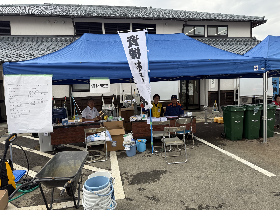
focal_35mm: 24
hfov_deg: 71.6
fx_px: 194
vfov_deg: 56.8
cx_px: 140
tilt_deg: -5.7
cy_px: 105
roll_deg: +0.6
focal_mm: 6.76
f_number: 1.78
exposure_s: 1/722
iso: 80
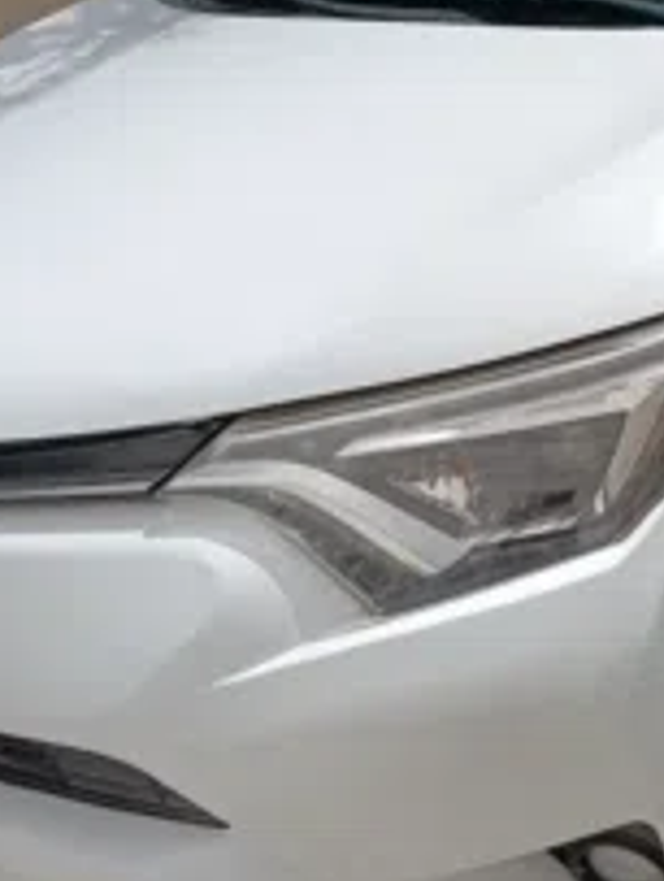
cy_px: 243
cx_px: 621
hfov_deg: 30.6
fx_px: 1147
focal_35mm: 45
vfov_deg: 41.0
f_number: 1.7
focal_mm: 6.11
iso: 50
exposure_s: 1/732
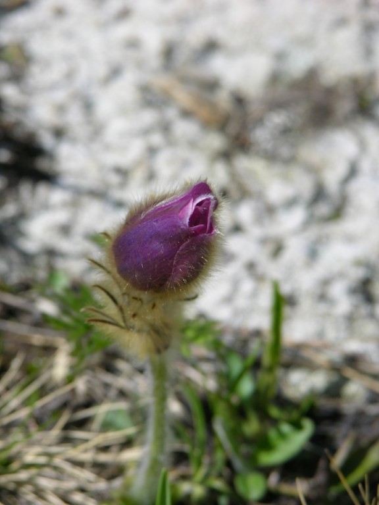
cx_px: 190
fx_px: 4088
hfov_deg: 5.3
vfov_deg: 7.1
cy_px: 252
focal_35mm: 280
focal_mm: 71.2
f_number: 5.9
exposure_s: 1/230
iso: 50
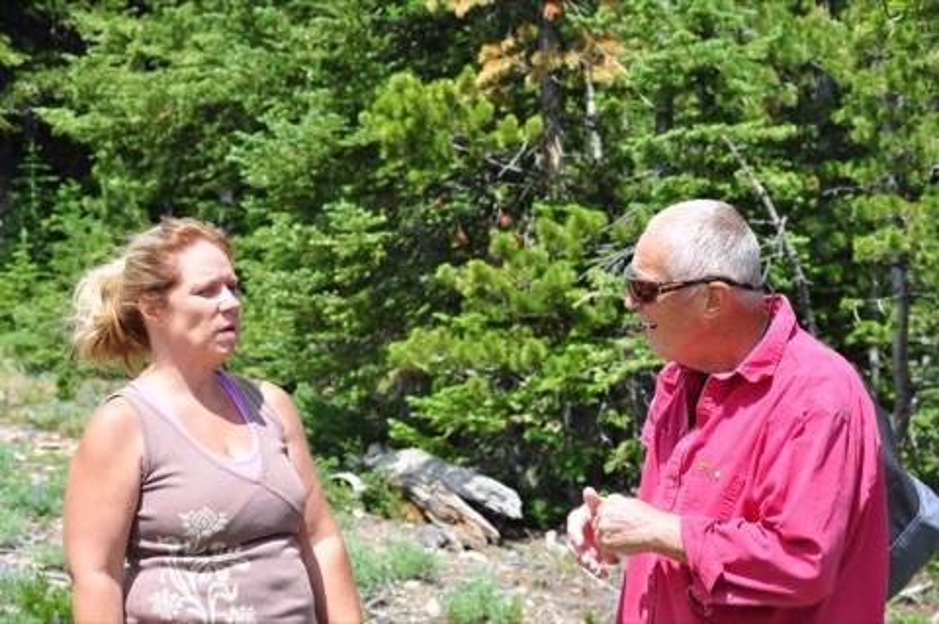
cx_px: 470
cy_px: 312
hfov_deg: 17.1
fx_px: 3127
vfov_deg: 11.4
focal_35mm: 120
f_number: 9
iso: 200
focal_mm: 80
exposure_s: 1/250
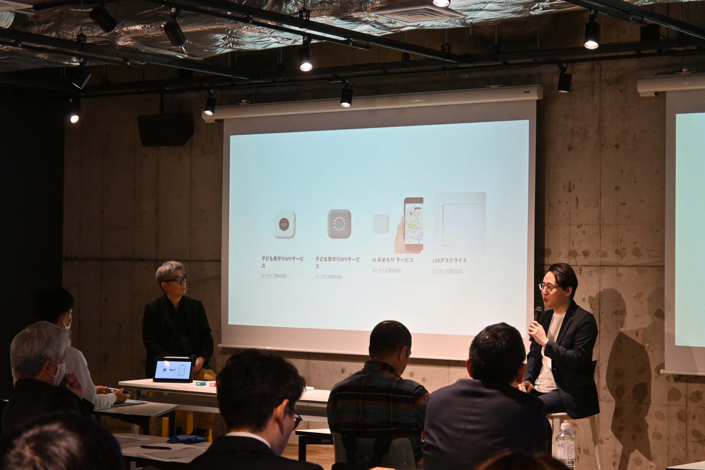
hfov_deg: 27.0
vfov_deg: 18.2
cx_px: 352
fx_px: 1469
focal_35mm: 75
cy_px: 235
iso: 1100
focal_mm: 50
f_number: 6.3
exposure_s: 1/125
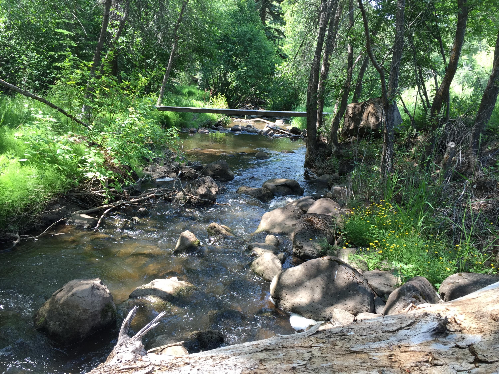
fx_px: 418
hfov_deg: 61.7
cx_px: 250
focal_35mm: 29
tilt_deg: -15.0
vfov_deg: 48.2
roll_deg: -3.0
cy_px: 187
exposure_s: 1/120
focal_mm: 4.15
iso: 32
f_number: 2.2
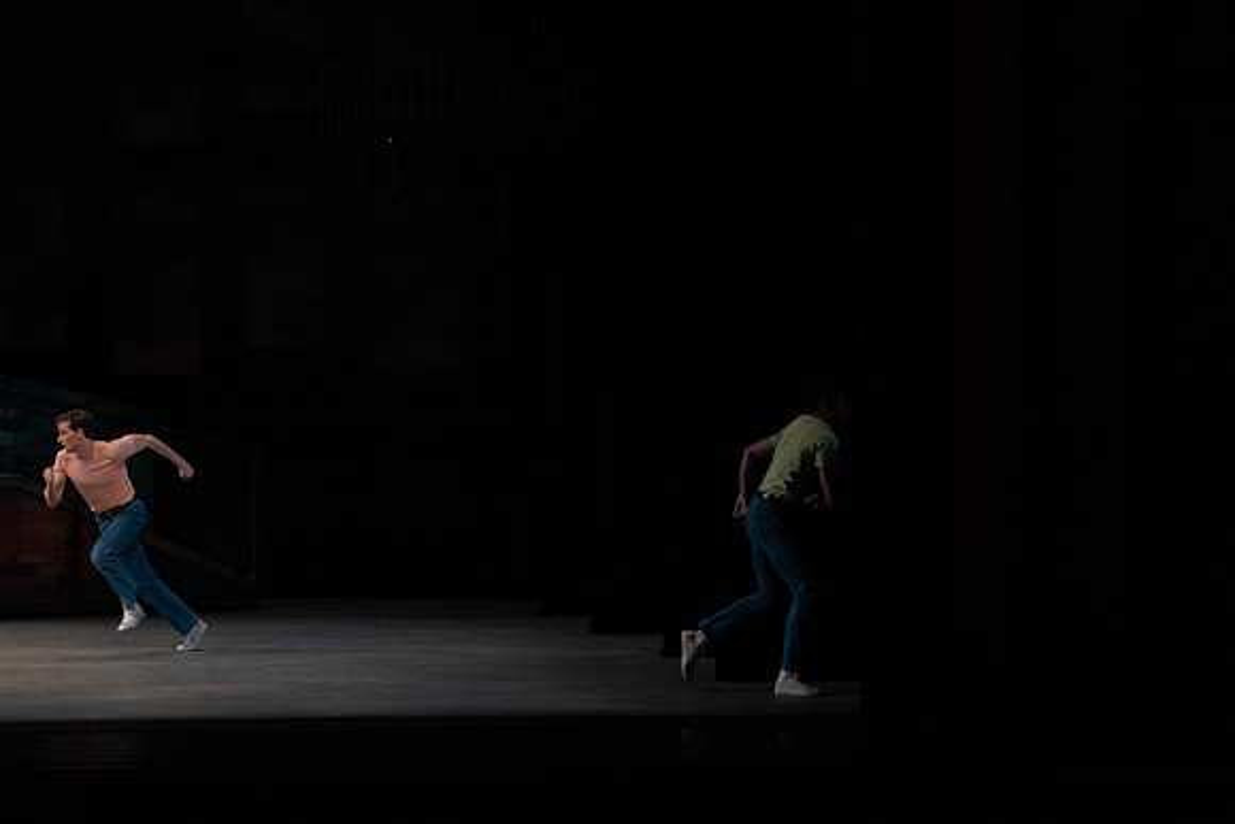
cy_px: 412
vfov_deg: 11.2
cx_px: 618
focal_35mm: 123
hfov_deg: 16.6
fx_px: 4220
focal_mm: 123
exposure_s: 1/400
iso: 3200
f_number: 4.5
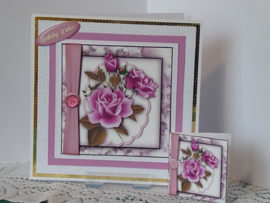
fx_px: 912
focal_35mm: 117
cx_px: 135
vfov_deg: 12.7
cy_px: 102
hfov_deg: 16.8
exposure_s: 1/40
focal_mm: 19
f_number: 5.1
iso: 800
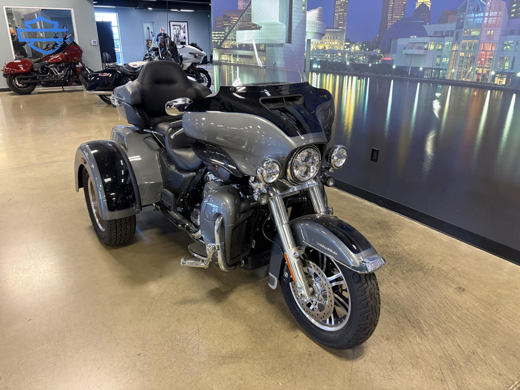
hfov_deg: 67.3
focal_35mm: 26
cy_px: 195
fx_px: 391
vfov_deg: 53.1
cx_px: 260
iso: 320
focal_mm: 5.96
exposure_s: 1/60
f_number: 1.6
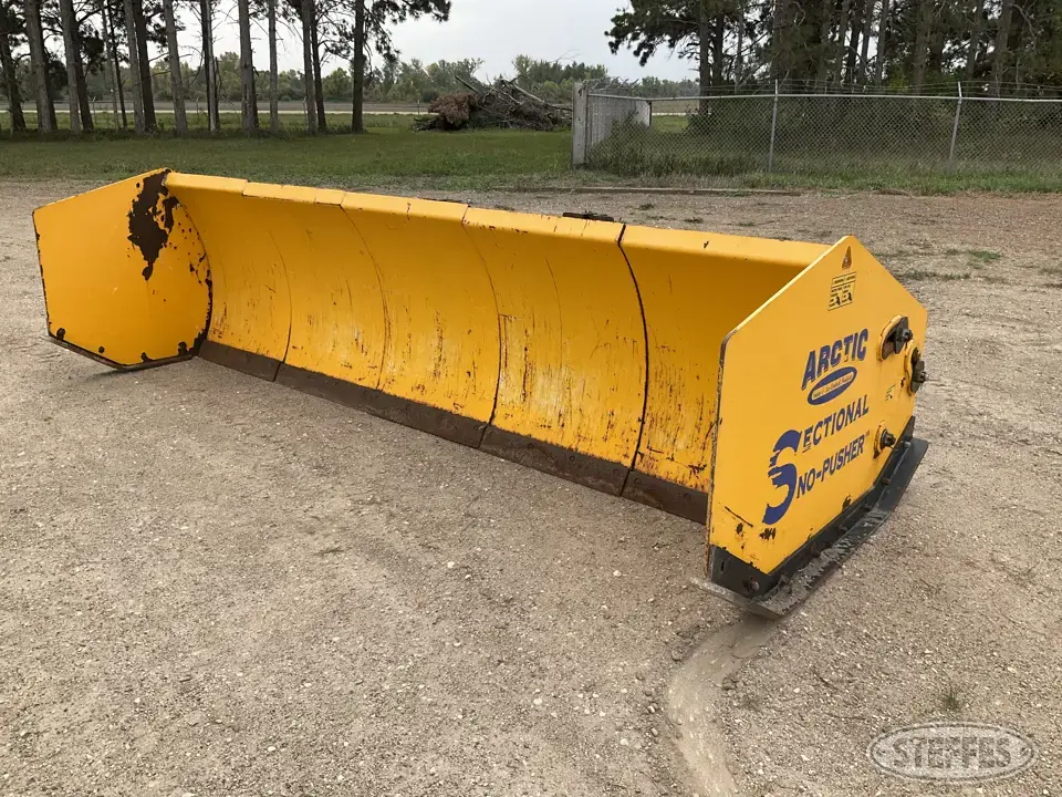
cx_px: 531
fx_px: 890
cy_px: 398
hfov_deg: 61.7
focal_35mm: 29
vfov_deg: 48.2
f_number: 1.8
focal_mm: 3
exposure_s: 1/770
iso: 25
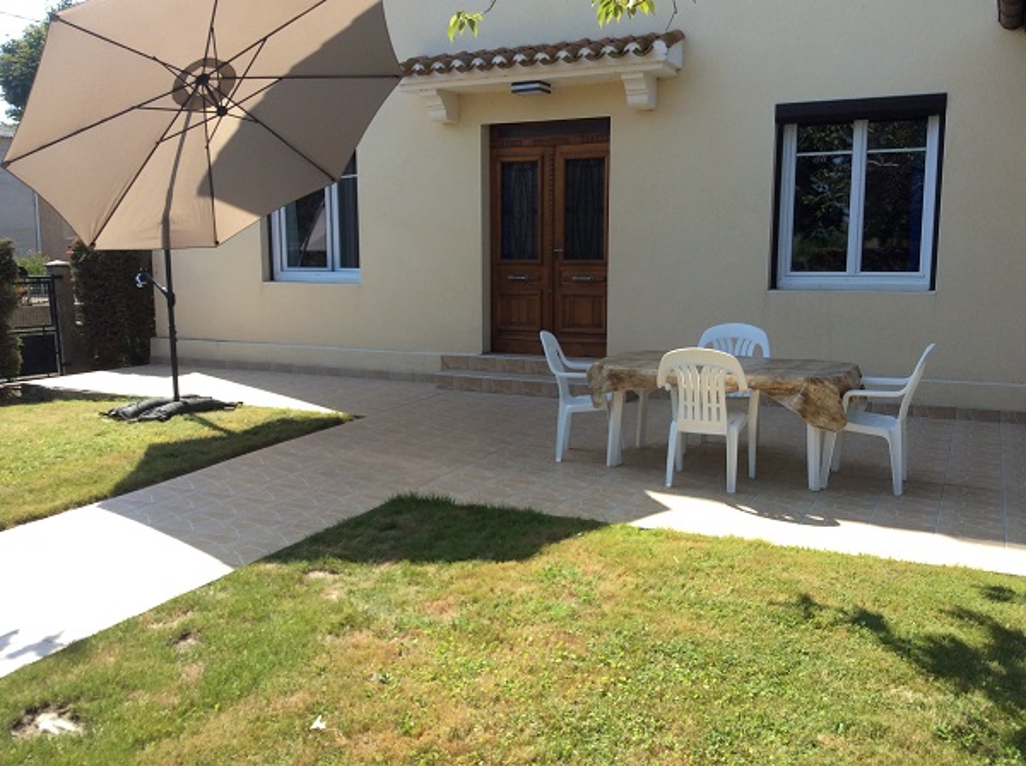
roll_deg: -0.3
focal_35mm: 32
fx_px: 947
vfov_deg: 44.0
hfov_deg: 56.9
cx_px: 513
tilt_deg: -8.6
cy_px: 383
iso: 32
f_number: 2.4
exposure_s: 1/566
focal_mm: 3.3
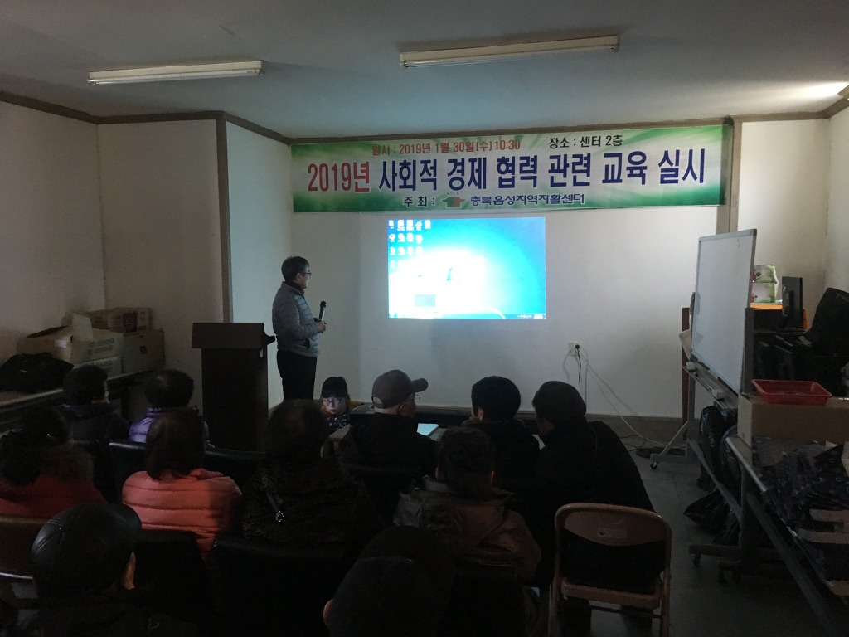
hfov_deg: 61.7
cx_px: 424
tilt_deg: -4.9
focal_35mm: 29
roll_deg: +0.3
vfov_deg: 48.2
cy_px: 318
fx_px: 711
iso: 200
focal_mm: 4.15
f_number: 2.2
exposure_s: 1/15
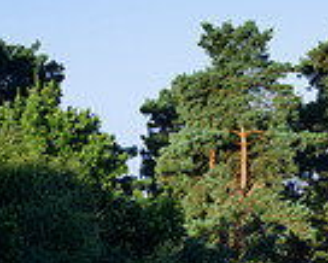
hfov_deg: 4.7
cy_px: 346
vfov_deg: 3.9
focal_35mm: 400
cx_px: 692
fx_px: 3886
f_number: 7.1
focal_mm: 100
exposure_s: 1/640
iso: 500
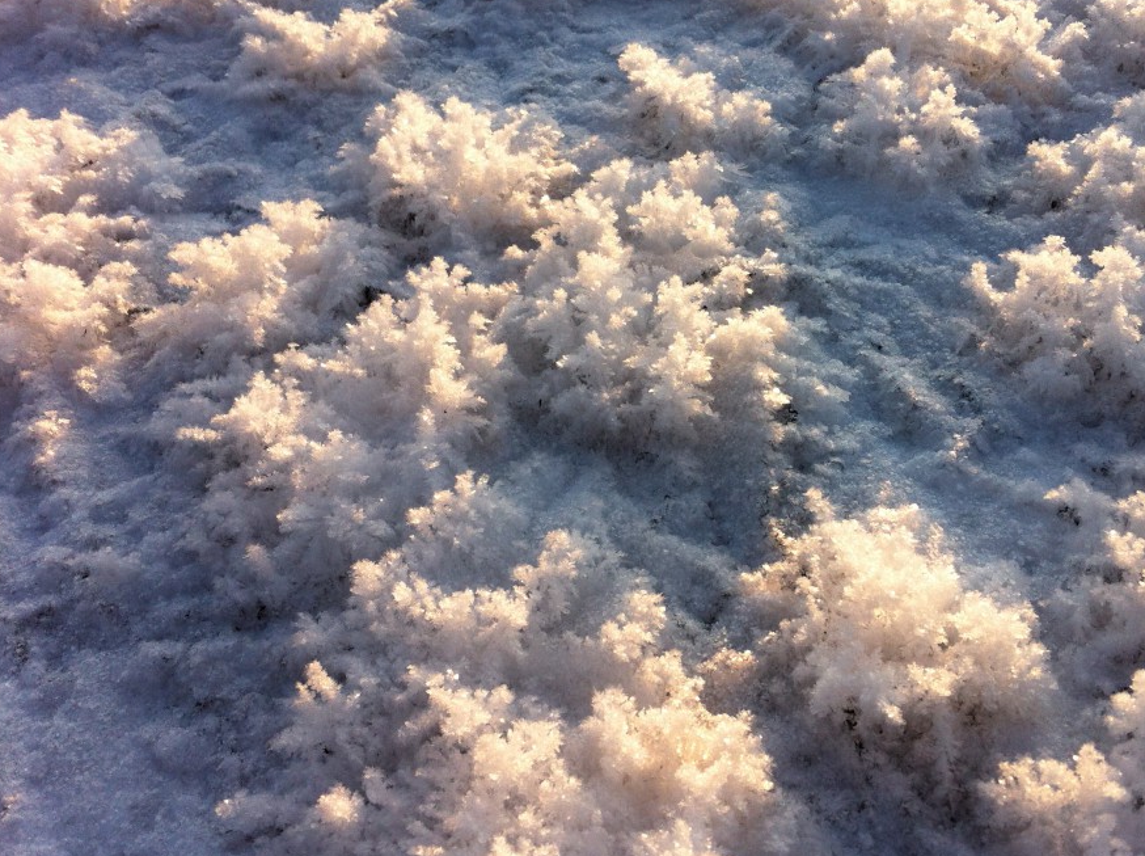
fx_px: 1354
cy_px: 399
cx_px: 664
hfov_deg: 45.7
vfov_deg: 35.0
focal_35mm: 41
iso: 80
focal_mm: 3.85
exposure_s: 1/702
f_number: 2.8
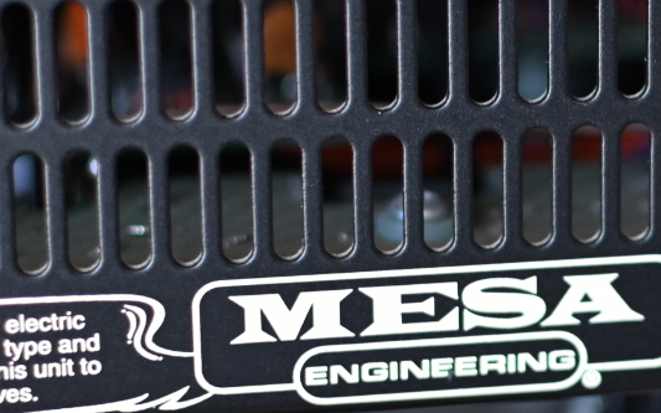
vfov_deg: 8.1
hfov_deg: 12.7
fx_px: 2928
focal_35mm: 163
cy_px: 76
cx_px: 632
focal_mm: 35
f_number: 2.8
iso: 800
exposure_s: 1/125
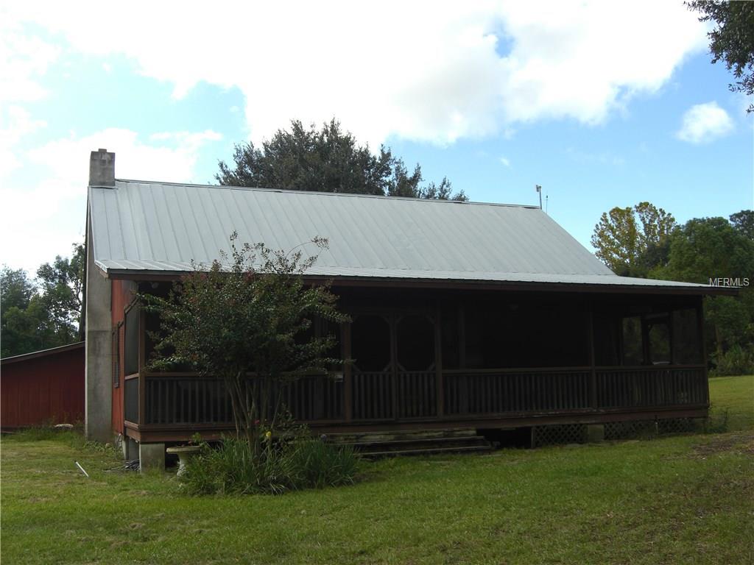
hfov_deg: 49.0
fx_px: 828
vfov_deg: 37.7
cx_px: 377
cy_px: 282
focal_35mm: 38
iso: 80
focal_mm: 7.9
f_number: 4
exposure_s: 1/500
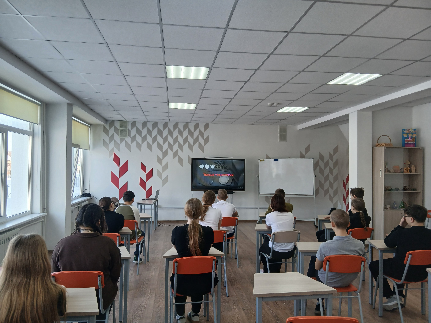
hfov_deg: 67.3
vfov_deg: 53.1
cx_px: 216
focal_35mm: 26
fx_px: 324
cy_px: 162
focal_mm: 3.98
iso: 40
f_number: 1.8
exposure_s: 1/50
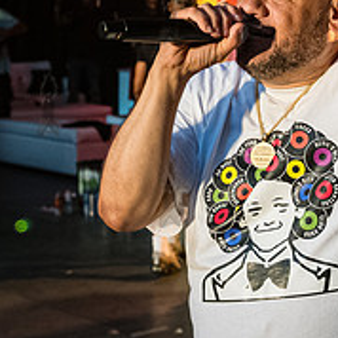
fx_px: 1193
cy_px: 80
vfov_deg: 16.0
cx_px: 385
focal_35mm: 108
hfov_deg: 15.6
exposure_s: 1/640
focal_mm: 32
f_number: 3.5
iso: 6400
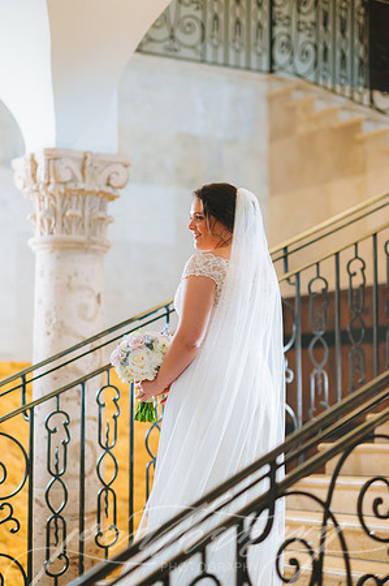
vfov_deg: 23.9
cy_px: 293
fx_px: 1381
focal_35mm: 85
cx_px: 194
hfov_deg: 16.0
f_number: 2
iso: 1250
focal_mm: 85
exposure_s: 1/125
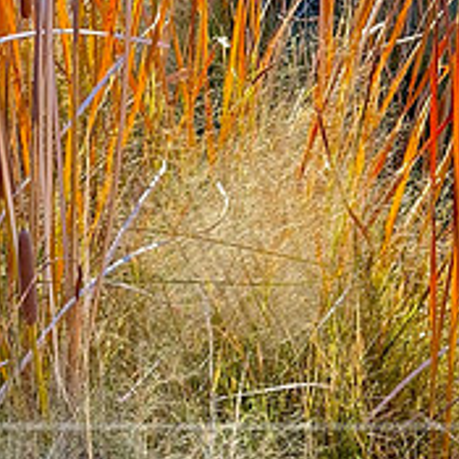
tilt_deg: -35.0
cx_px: 163
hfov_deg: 16.0
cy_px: 509
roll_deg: -2.0
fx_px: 1635
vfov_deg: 15.5
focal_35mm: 109
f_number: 1.78
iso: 64
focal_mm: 6.76
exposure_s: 1/906
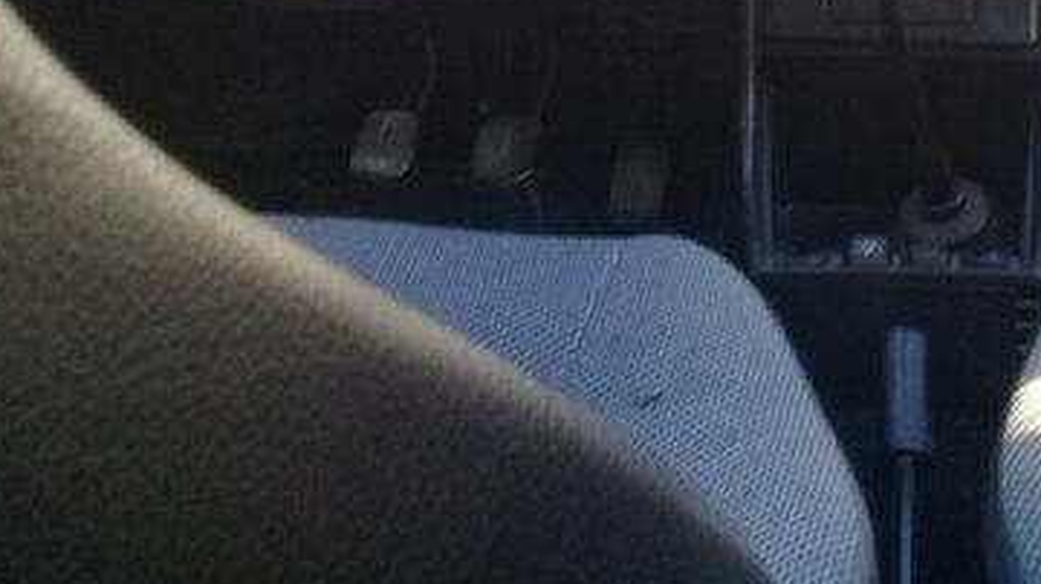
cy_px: -111
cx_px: 821
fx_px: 1710
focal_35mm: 62
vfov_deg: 18.4
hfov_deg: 33.0
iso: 64
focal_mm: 3.3
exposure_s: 1/40
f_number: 2.2
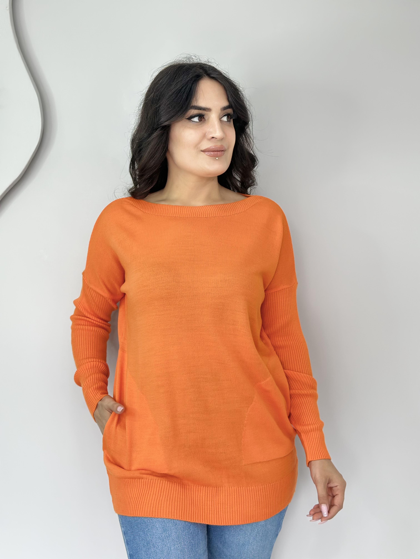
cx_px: 210
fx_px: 777
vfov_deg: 39.7
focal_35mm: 48
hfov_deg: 30.3
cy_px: 280
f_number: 1.78
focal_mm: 6.86
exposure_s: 1/50
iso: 80
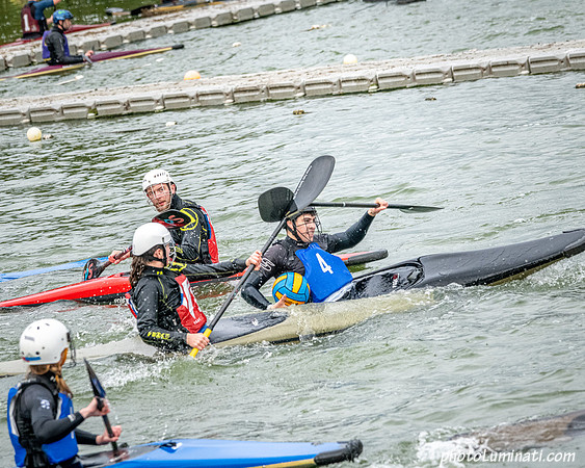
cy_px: 234
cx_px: 284
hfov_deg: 6.9
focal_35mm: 282
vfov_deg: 5.5
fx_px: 4873
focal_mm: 250
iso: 3200
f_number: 8
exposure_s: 1/2000
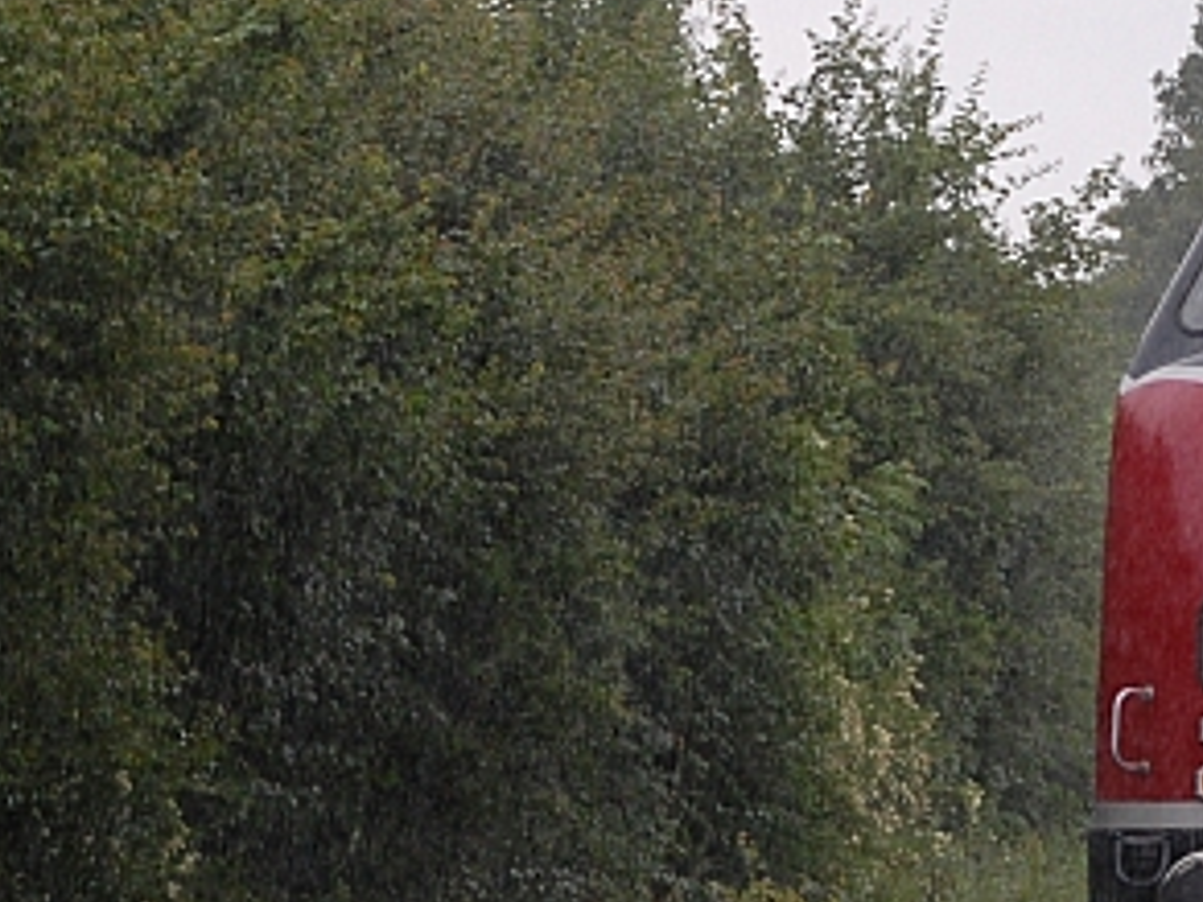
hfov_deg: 5.0
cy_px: 507
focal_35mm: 396
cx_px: 1434
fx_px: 13762
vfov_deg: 3.8
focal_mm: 100
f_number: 7.1
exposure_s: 1/400
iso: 400
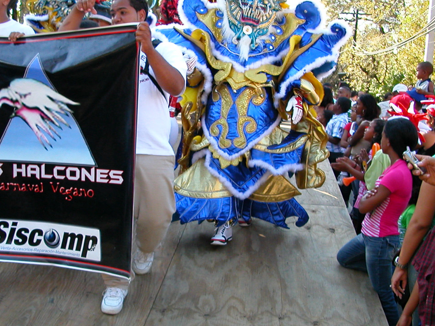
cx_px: 187
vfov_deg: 30.8
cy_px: 191
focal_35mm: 47
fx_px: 591
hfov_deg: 40.3
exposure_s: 1/177
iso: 100
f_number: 2.7
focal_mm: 5.6
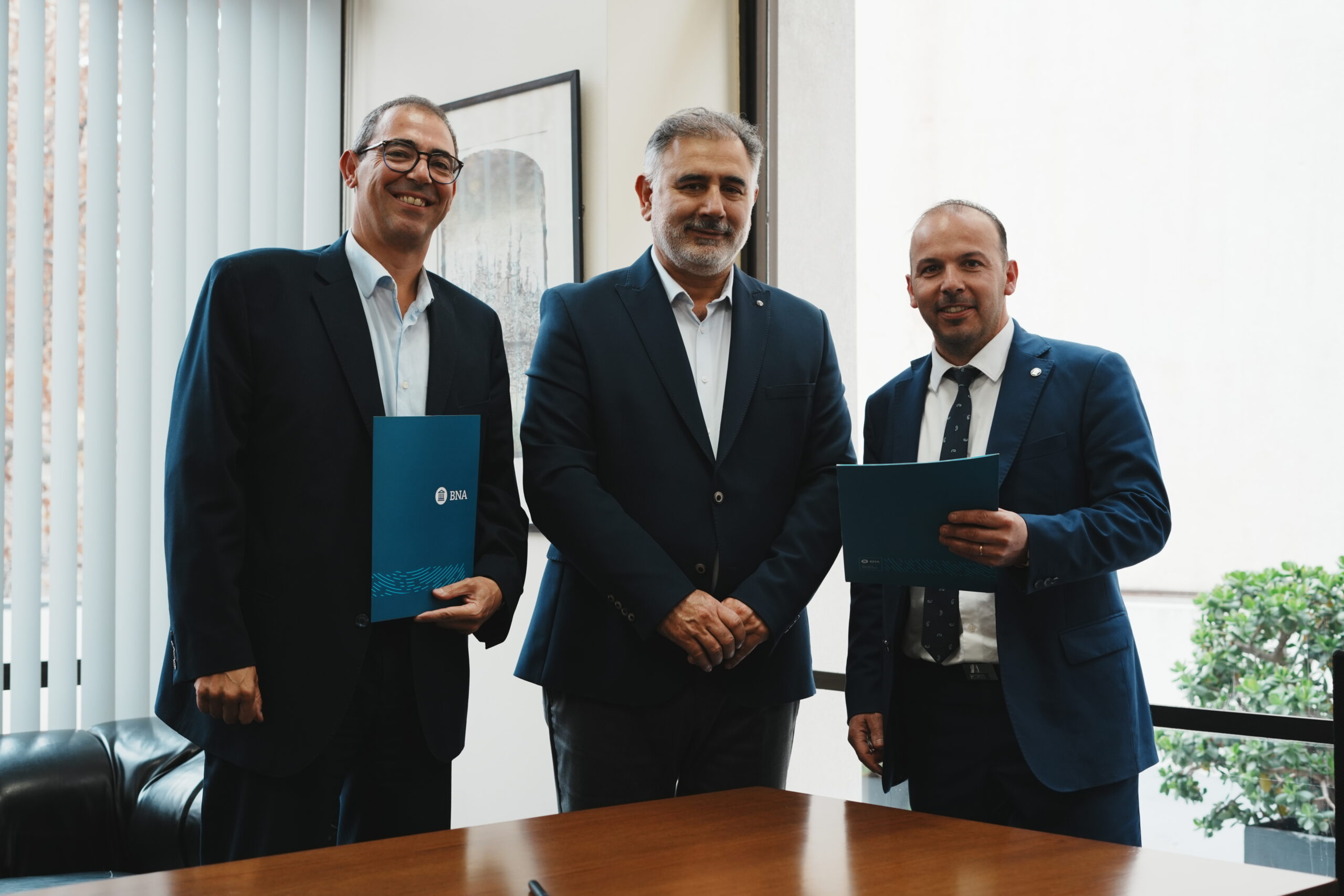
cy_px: 448
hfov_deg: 39.6
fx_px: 1867
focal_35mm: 50
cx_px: 672
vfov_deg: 27.0
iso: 640
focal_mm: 50
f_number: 4.5
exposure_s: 1/125
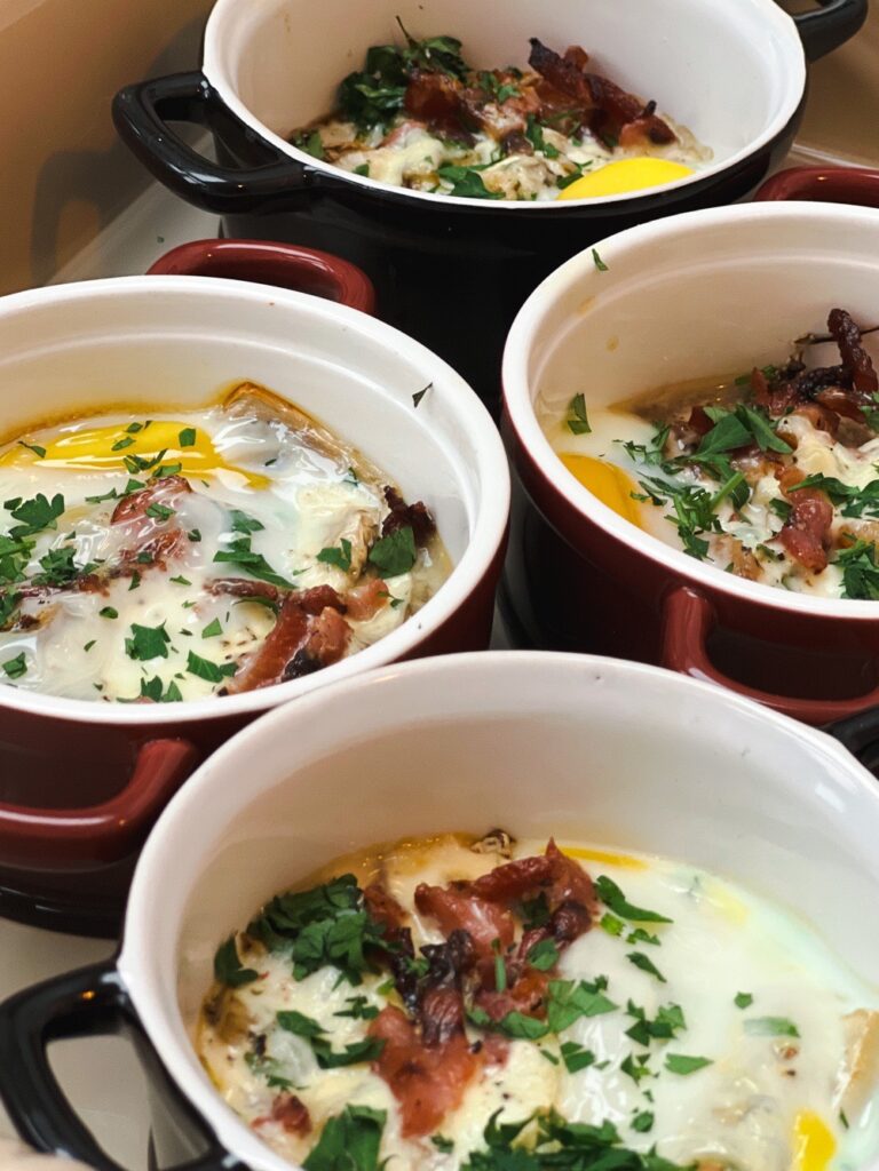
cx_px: 440
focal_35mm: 77
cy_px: 586
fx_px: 2607
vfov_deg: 25.3
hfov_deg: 19.1
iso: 250
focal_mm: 9
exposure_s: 1/80
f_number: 2.8
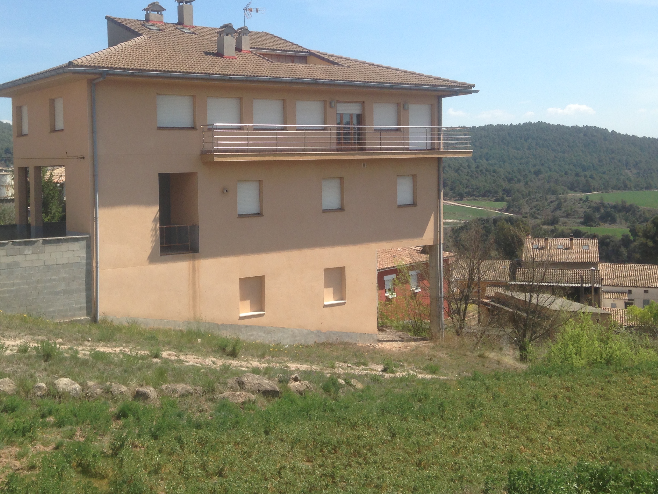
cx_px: 227
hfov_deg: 42.4
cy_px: 190
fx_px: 836
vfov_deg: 32.7
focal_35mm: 44
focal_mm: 4.12
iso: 50
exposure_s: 1/1391
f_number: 2.4
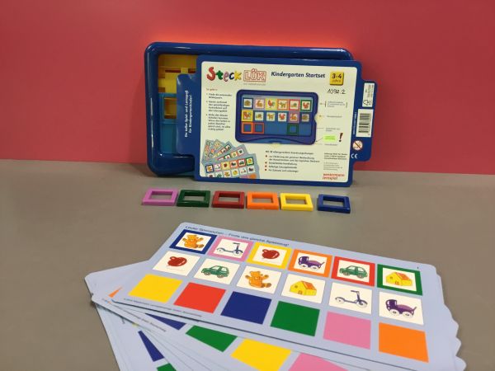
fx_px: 443
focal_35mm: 31
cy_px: 186
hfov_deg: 58.4
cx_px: 248
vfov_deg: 45.4
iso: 80
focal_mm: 3.3
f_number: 2.4
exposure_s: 1/33
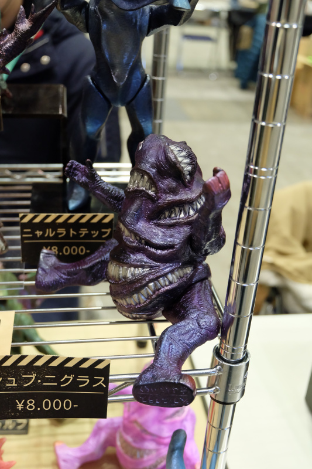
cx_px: 156
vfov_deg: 46.4
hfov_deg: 31.9
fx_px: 546
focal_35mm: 42
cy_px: 234
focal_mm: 28.2
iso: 3200
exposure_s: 1/60
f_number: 4.5
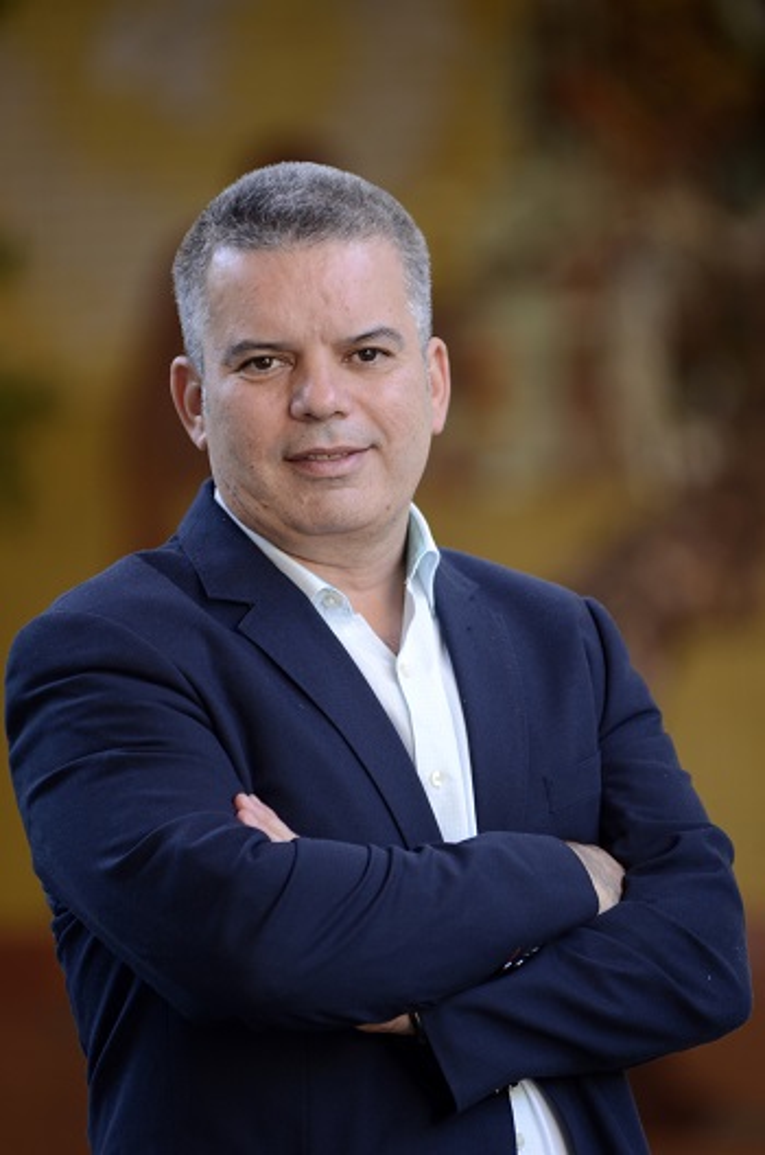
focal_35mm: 300
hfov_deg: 4.6
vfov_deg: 6.9
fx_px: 9600
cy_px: 578
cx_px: 382
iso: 250
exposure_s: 1/160
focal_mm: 200
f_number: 2.8
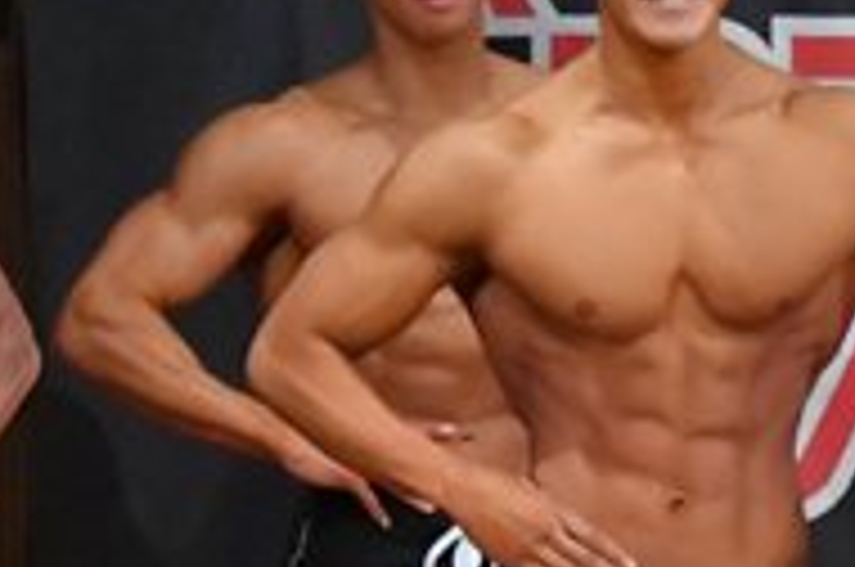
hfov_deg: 2.1
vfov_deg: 1.4
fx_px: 23236
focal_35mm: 980
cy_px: 810
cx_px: -380
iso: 10000
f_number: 5.6
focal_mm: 160
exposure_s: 1/400
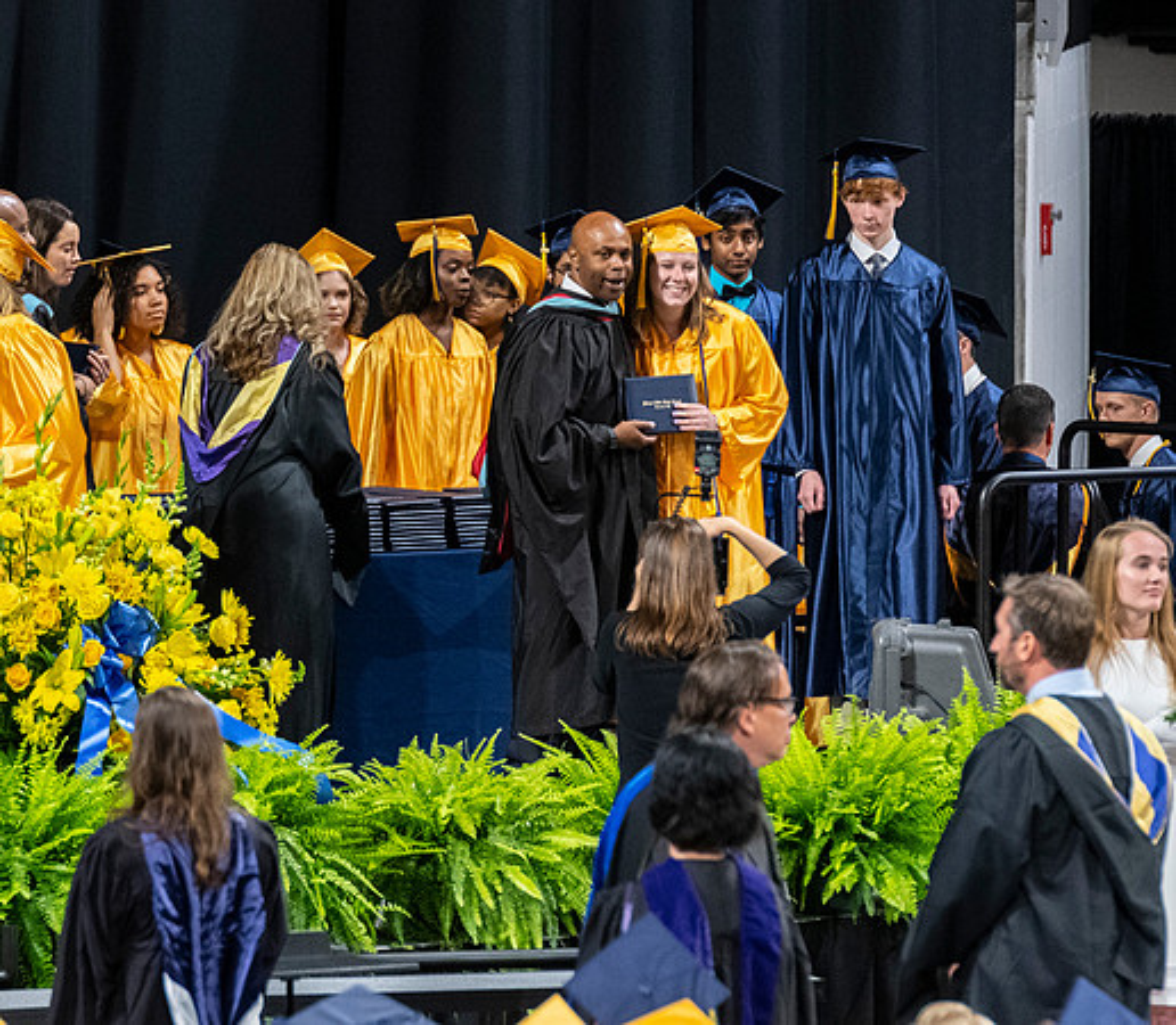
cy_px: 448
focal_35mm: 400
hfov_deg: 4.7
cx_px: 390
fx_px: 14429
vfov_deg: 4.1
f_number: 4
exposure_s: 1/200
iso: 2000
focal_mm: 190
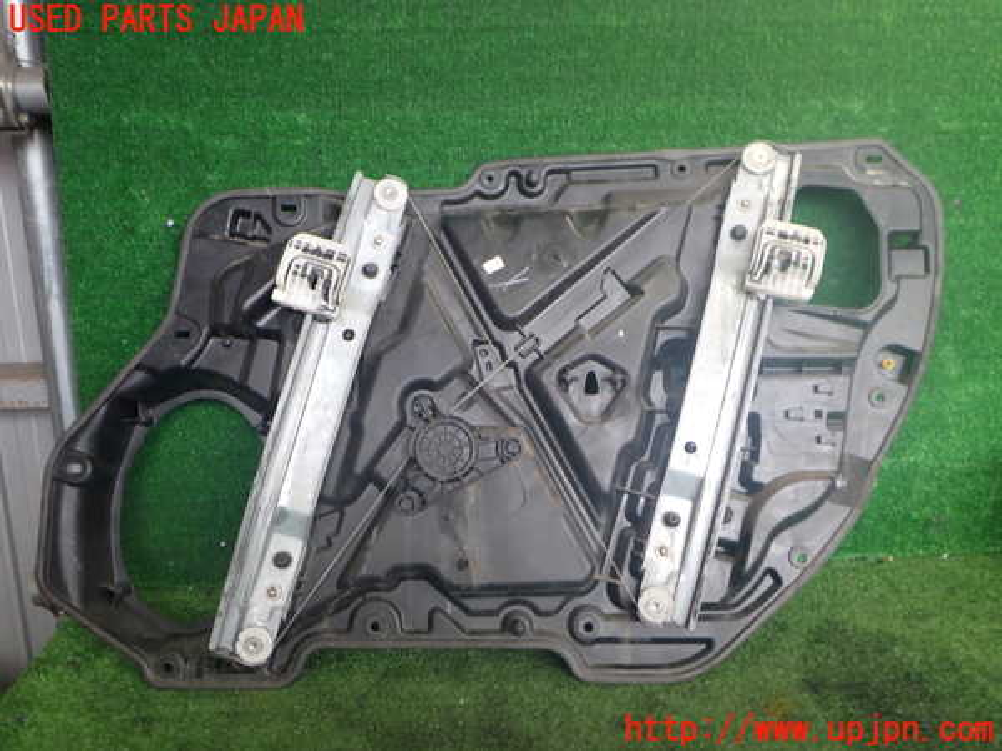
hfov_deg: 60.0
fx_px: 868
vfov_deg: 46.8
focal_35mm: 30
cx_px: 501
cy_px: 376
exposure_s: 1/60
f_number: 2.3
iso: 200
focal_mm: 5.4
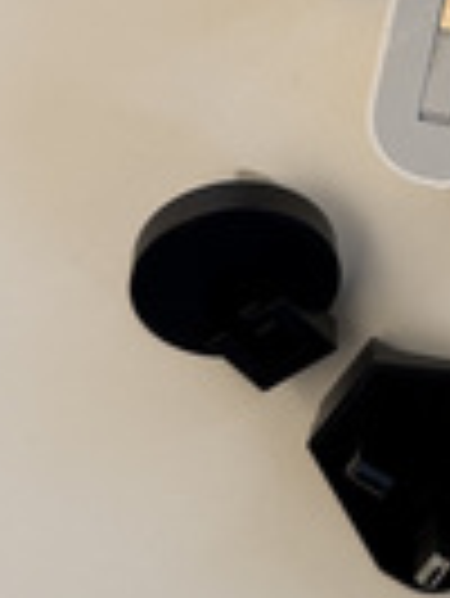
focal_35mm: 90
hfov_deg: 14.6
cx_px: 790
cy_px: 0
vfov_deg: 21.0
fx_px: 1557
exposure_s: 1/121
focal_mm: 6.76
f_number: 1.78
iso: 100
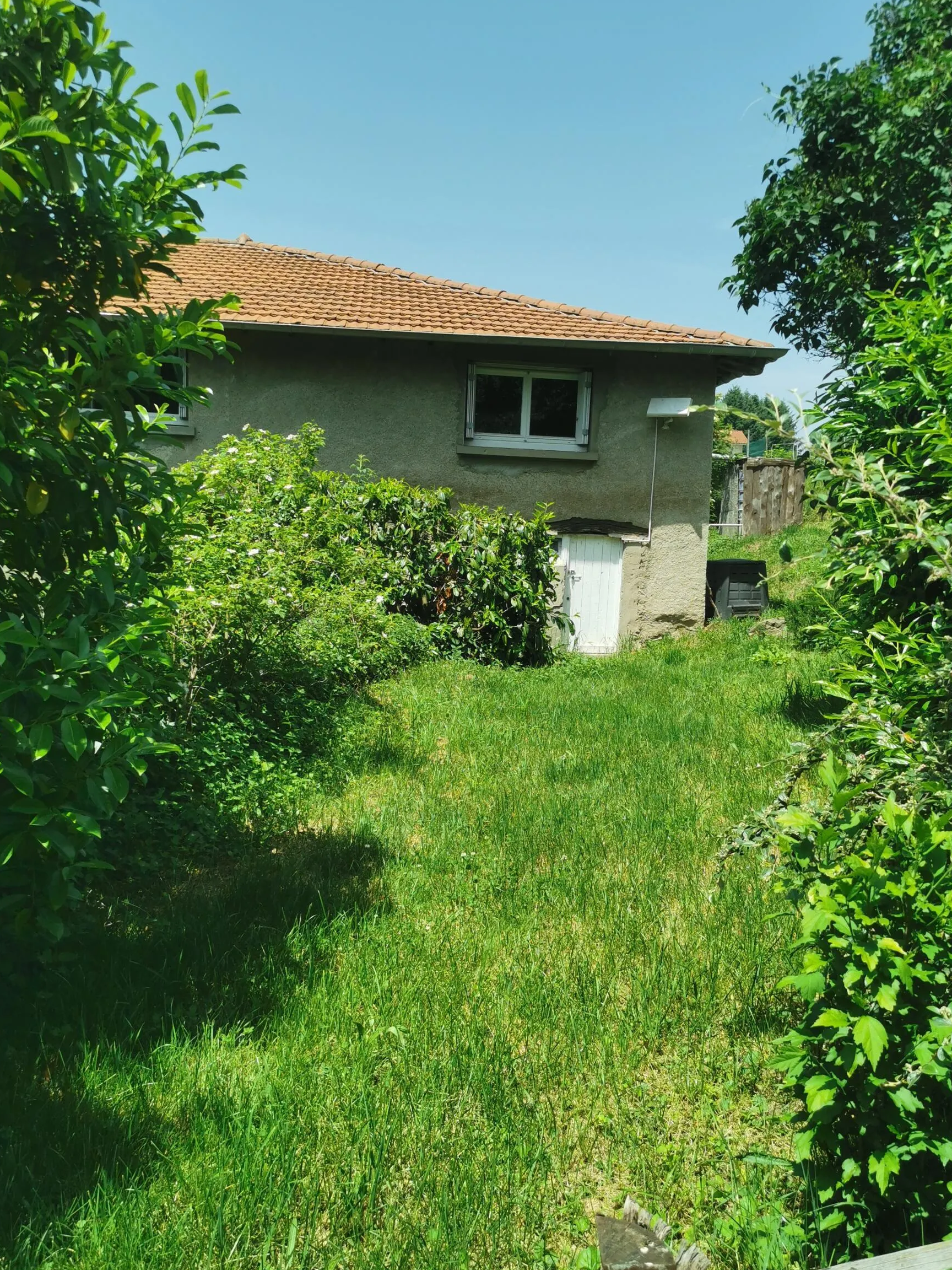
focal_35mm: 30
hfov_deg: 46.8
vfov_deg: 59.9
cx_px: 515
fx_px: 1100
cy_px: 691
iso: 50
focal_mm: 5.56
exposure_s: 1/3125
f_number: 1.6
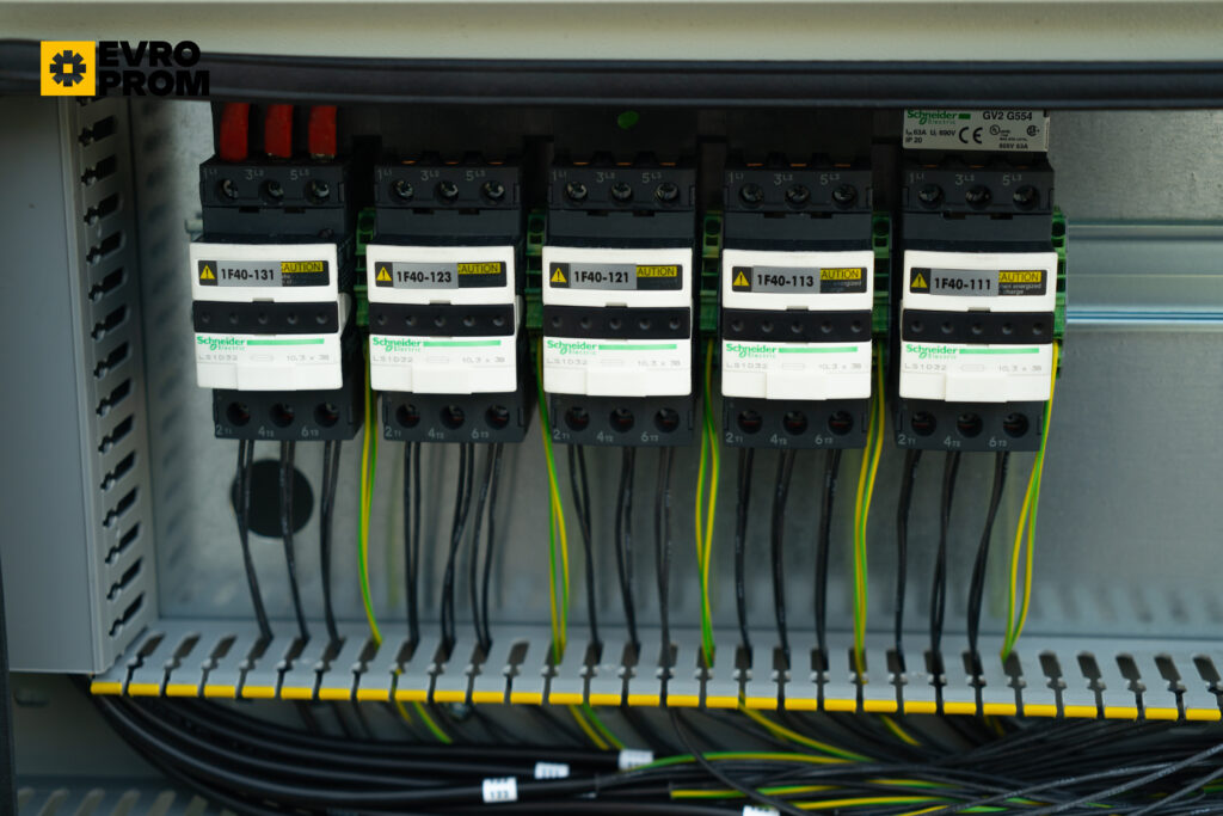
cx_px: 612
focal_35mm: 64
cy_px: 408
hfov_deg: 31.4
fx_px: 2174
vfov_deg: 21.2
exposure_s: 1/125
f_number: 4
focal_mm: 64
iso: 200
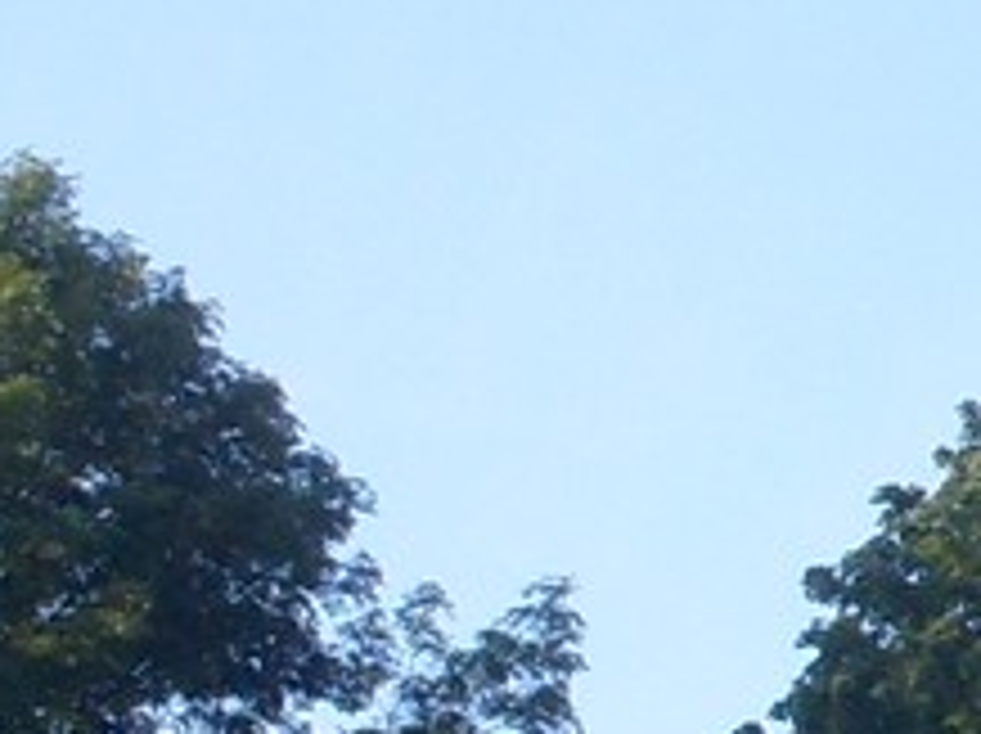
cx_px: 2486
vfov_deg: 5.9
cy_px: 651
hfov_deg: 7.3
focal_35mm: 250
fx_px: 7077
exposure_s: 1/90
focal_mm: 6.3
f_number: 8.4
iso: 80
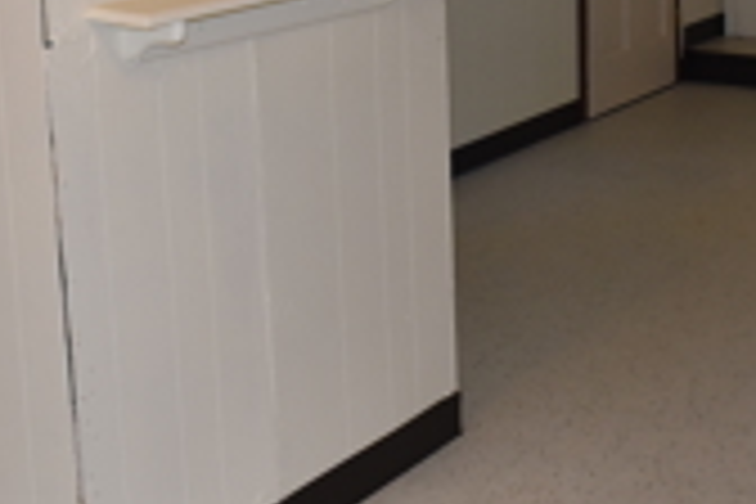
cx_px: 634
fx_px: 1771
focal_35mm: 84
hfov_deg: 23.6
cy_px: 32
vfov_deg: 16.0
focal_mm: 21
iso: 800
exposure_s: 1/100
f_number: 5
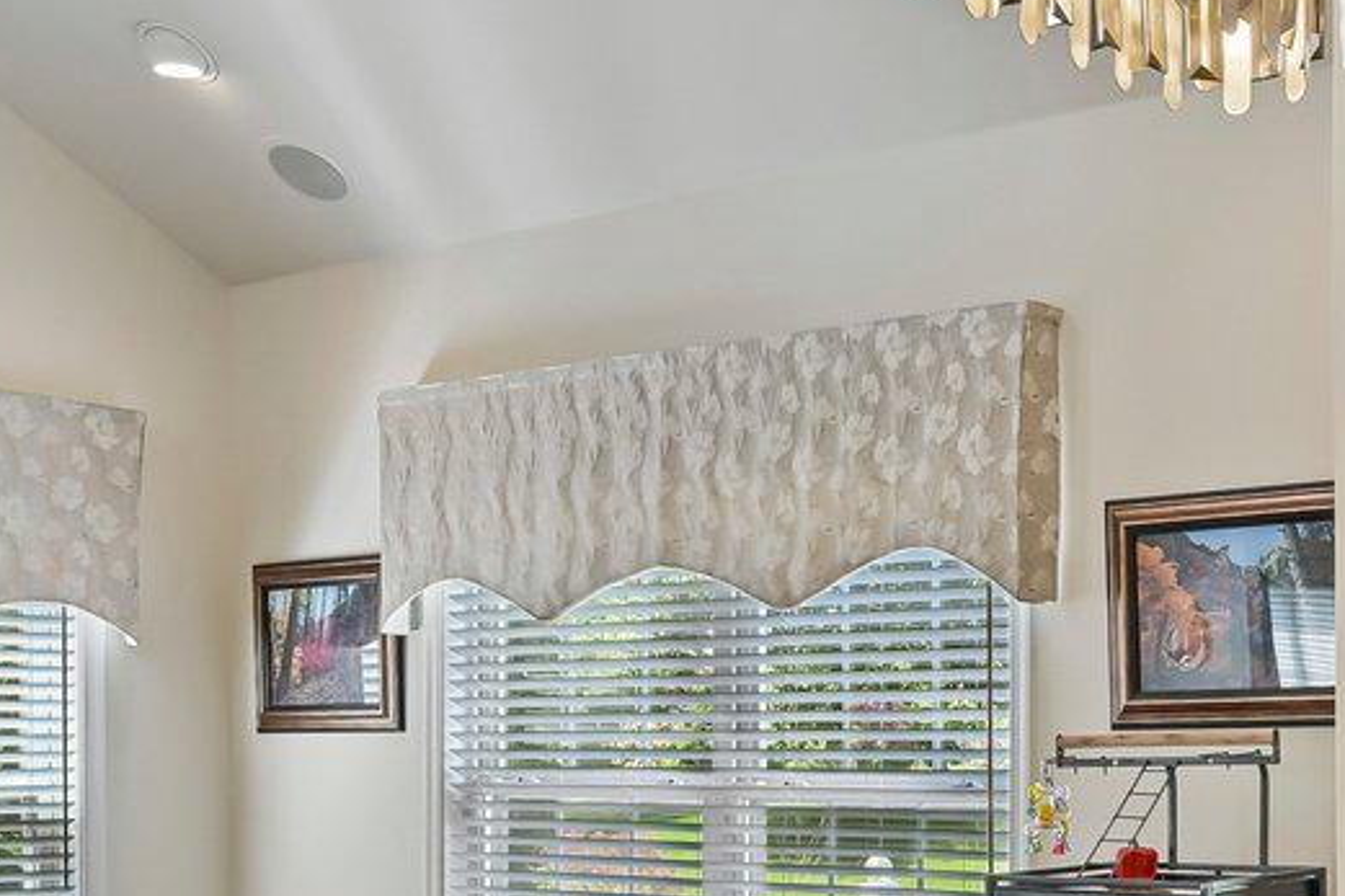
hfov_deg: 34.8
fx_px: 2054
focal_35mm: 55
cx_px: 1128
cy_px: 750
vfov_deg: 24.1
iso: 400
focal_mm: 14
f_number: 8
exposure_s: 1/13
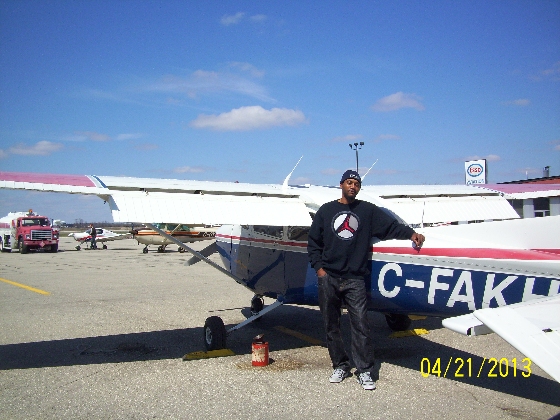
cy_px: 210
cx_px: 280
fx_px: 550
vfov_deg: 41.8
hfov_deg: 54.0
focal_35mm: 34
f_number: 5.6
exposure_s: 1/500
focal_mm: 5.7
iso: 80
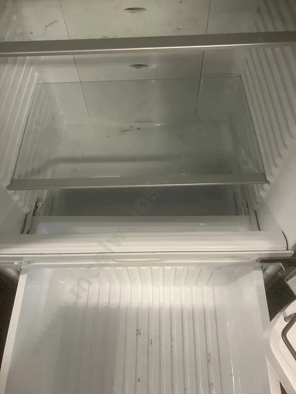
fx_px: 319
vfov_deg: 63.4
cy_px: 197
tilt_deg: -58.5
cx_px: 148
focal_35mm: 28
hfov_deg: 49.7
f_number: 1.8
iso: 200
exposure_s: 1/50
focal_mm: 3.99
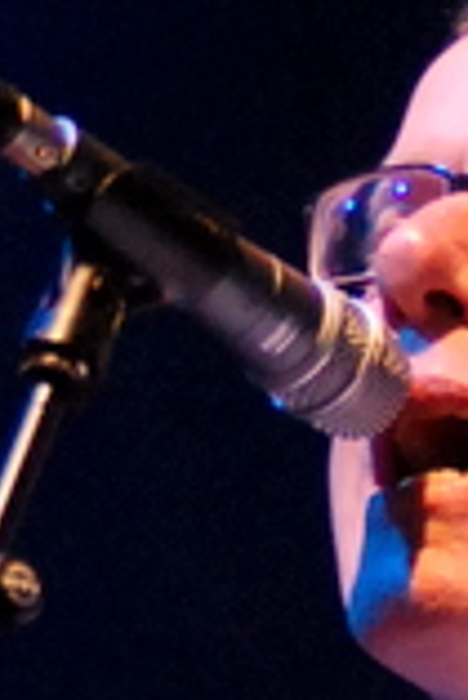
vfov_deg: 2.7
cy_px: 1262
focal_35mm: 757
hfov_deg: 1.8
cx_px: 406
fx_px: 14728
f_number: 2.8
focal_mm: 110
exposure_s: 1/320
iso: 1600
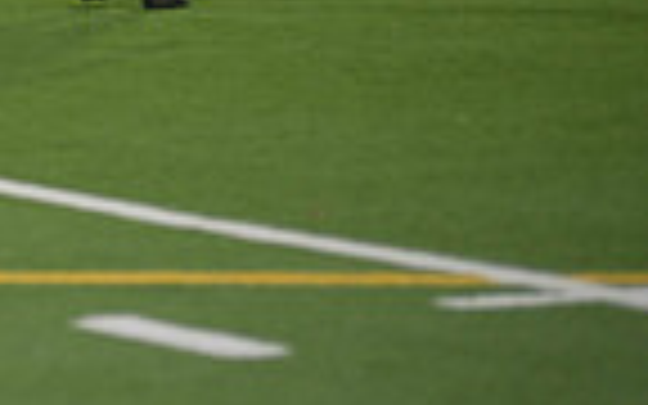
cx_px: -644
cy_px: -322
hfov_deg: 4.1
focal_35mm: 501
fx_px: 8848
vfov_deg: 2.6
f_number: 2.8
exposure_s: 1/200
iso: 400
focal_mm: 122
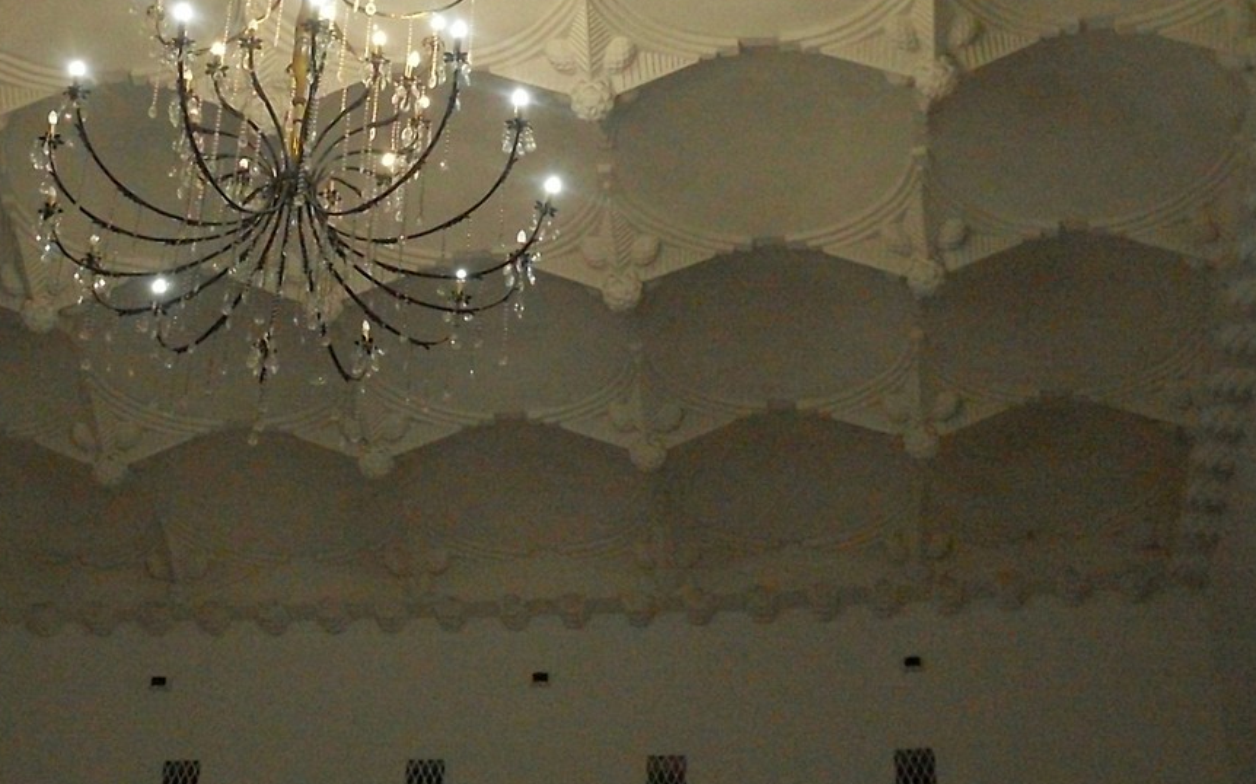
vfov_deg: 19.1
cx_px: 463
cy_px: 85
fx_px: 2293
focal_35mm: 67
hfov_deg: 30.5
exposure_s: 1/60
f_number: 2.8
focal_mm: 6.3
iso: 400
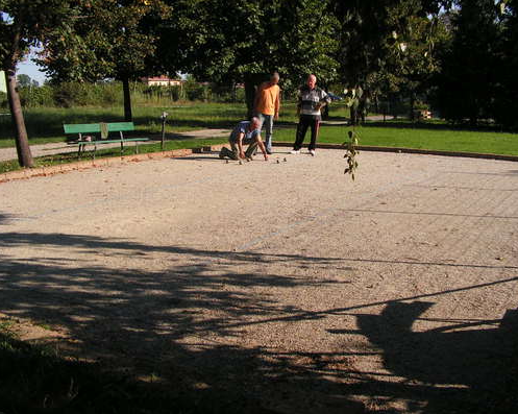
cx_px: 275
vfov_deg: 39.1
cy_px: 209
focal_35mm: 38
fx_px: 582
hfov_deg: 47.9
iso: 64
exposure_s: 1/400
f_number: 4.8
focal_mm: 6
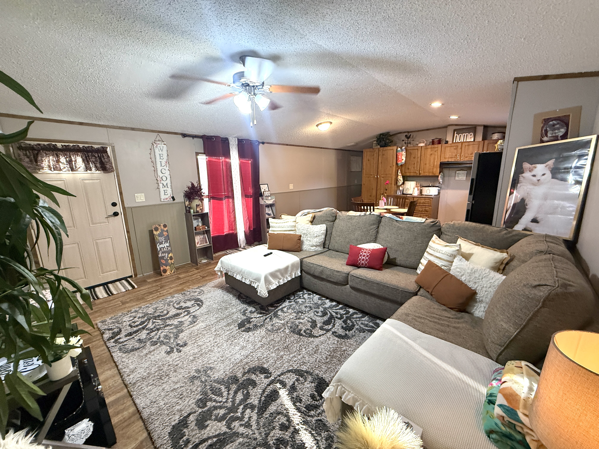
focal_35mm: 14
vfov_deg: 85.7
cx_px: 300
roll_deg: +1.0
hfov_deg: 102.1
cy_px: 224
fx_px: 242
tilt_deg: -10.5
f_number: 2.2
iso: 320
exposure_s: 1/60
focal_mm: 2.22
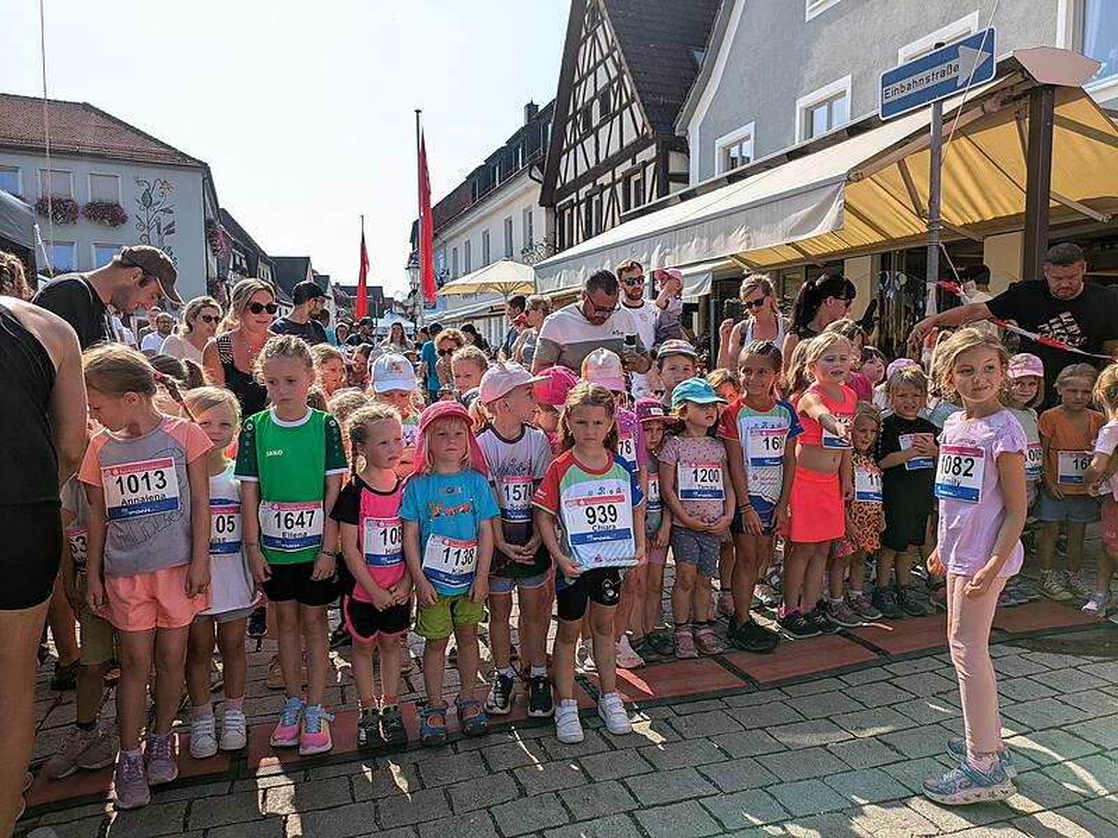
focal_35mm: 25
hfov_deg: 69.4
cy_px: 419
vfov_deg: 54.9
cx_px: 559
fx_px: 807
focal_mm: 5.43
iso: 39
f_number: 1.89
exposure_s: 1/2028
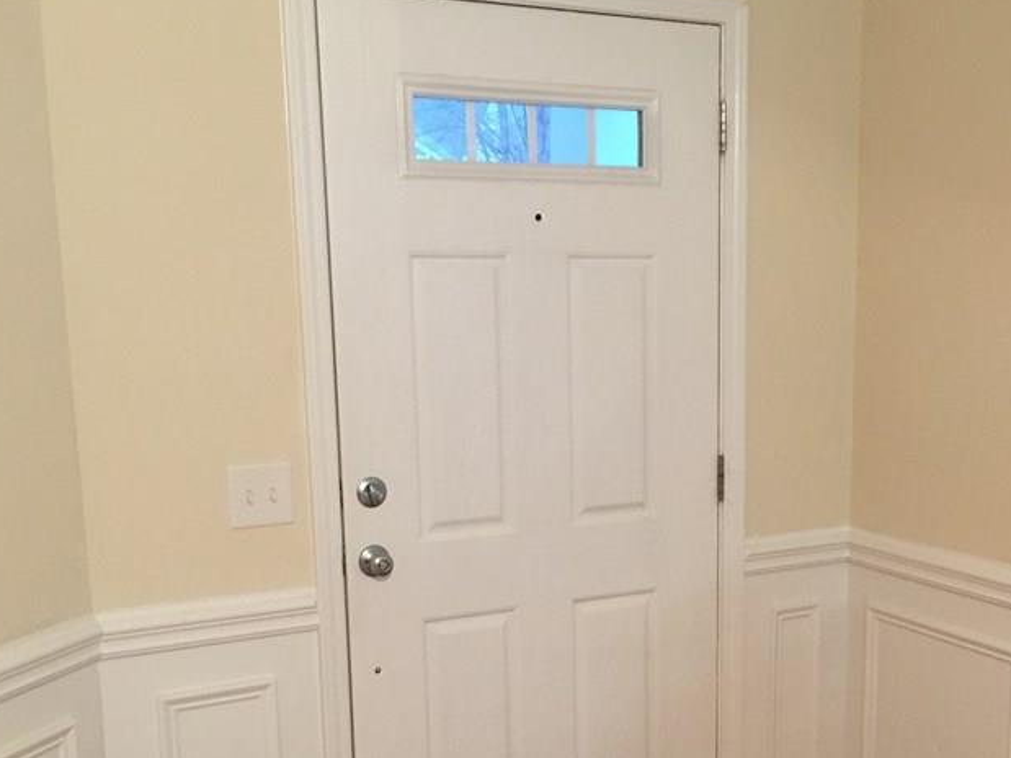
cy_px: 555
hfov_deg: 39.3
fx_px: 1402
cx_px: 657
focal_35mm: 48
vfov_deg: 29.8
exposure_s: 1/10
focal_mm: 4.15
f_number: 2.2
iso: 125
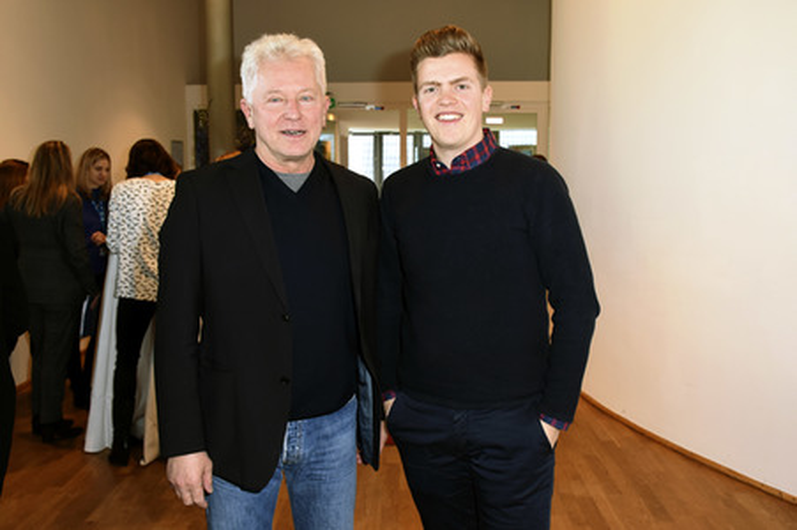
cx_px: 398
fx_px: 730
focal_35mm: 33
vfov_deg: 39.9
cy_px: 265
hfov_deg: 57.3
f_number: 4.5
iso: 1250
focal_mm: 22
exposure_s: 1/160
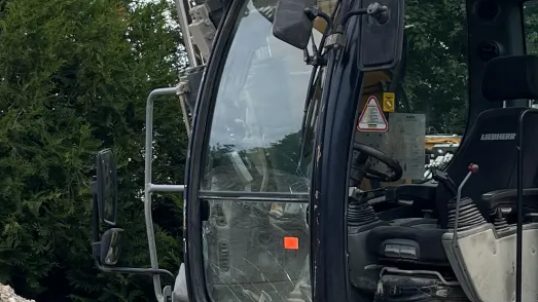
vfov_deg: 11.6
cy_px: 146
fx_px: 1483
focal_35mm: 104
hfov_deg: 20.2
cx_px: 80
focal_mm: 5.1
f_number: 1.6
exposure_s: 1/1175
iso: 50
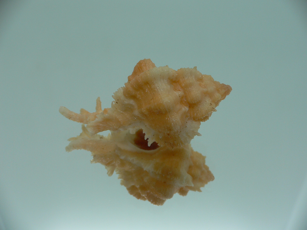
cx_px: 154
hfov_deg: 52.6
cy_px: 115
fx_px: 310
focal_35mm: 35
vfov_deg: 40.7
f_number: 2.8
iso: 80
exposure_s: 1/60
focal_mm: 4.6
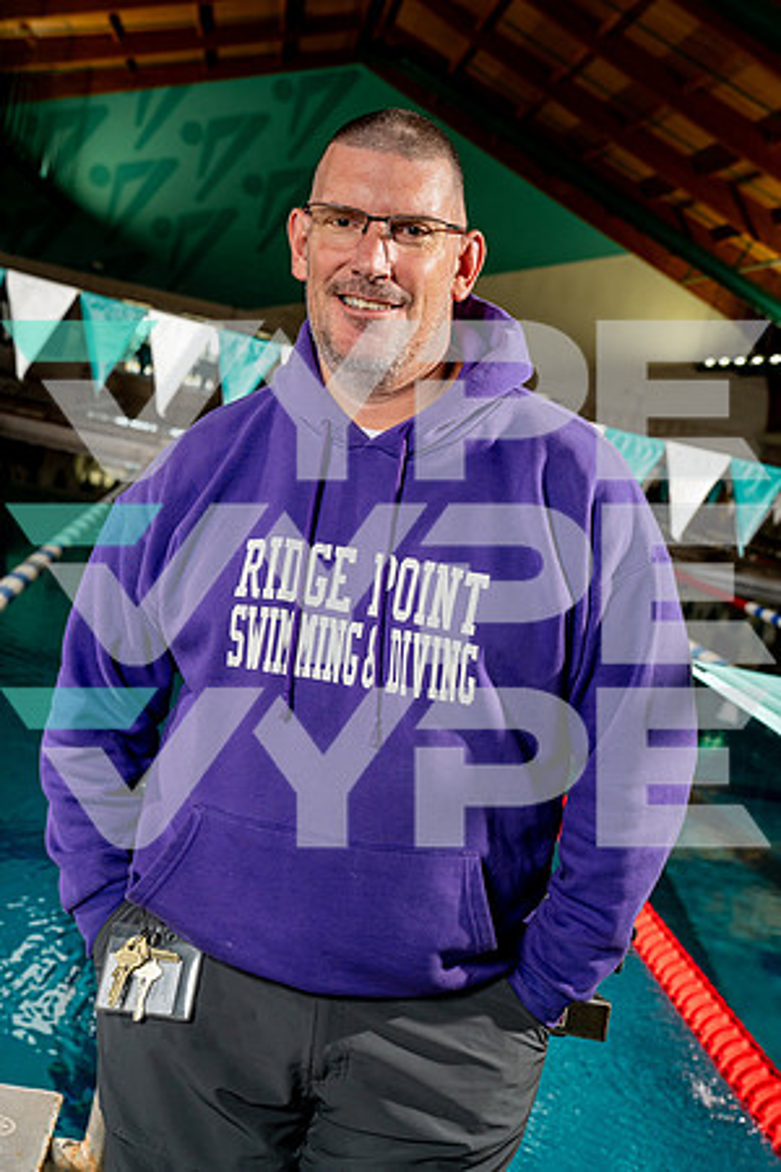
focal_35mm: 49
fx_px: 1594
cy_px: 586
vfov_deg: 40.3
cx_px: 390
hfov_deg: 27.5
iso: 640
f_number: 6.3
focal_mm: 49
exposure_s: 1/250
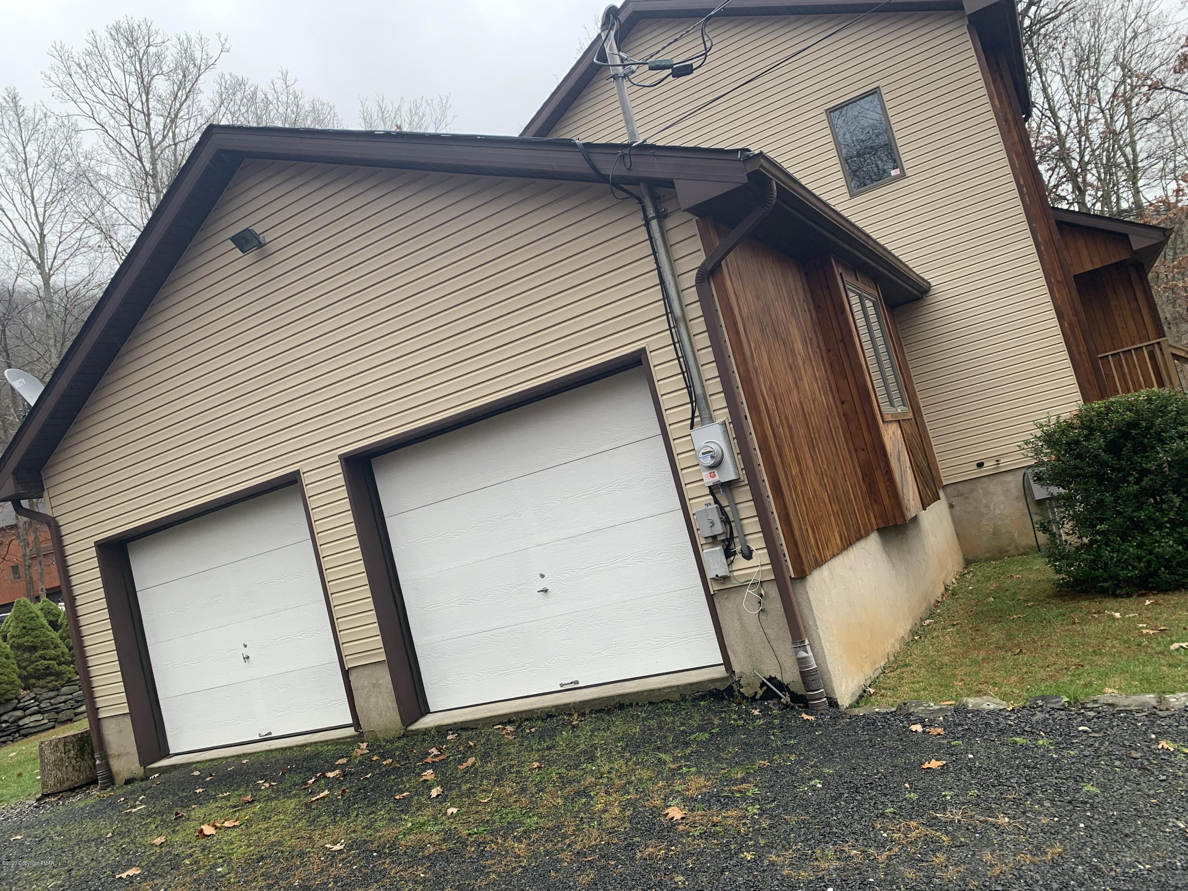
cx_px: 594
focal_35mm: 26
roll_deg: +14.6
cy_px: 446
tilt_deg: +3.4
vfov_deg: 53.1
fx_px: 892
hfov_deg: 67.3
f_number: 1.8
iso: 64
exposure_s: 1/122
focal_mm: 4.25
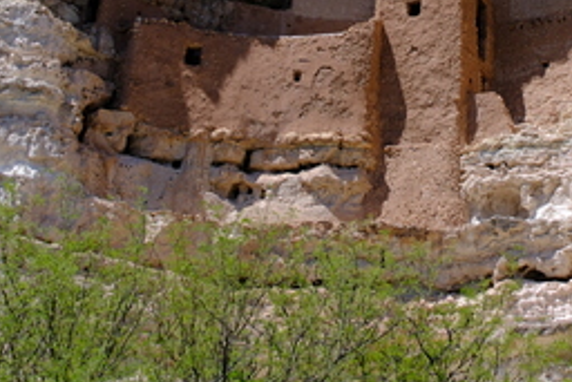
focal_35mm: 105
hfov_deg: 19.4
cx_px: 402
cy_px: -12
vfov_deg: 12.9
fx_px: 1669
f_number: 5.6
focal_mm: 32.1
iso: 160
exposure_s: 1/750
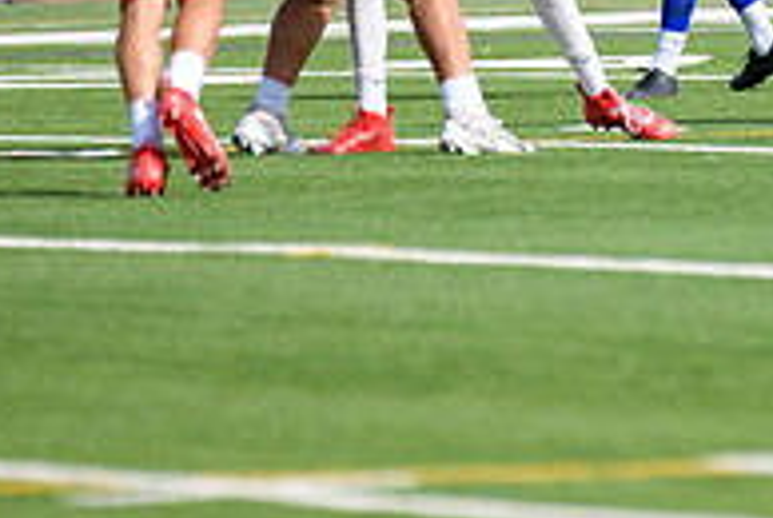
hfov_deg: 2.8
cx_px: 785
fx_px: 16064
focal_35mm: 747
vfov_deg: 1.8
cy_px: -225
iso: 200
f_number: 2.8
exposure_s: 1/3200
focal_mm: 250
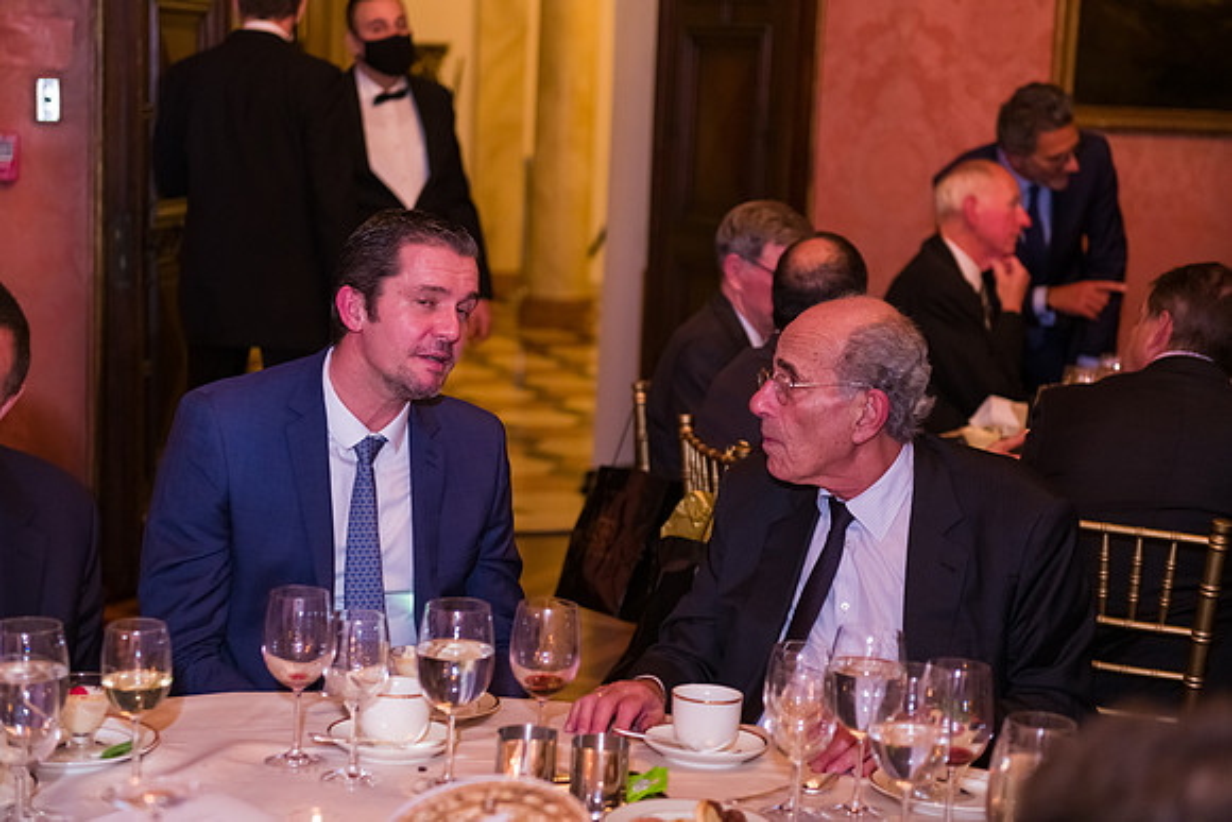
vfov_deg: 21.9
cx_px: 616
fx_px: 2122
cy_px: 411
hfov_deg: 32.4
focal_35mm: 62
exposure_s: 1/100
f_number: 3.2
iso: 3200
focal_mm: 62
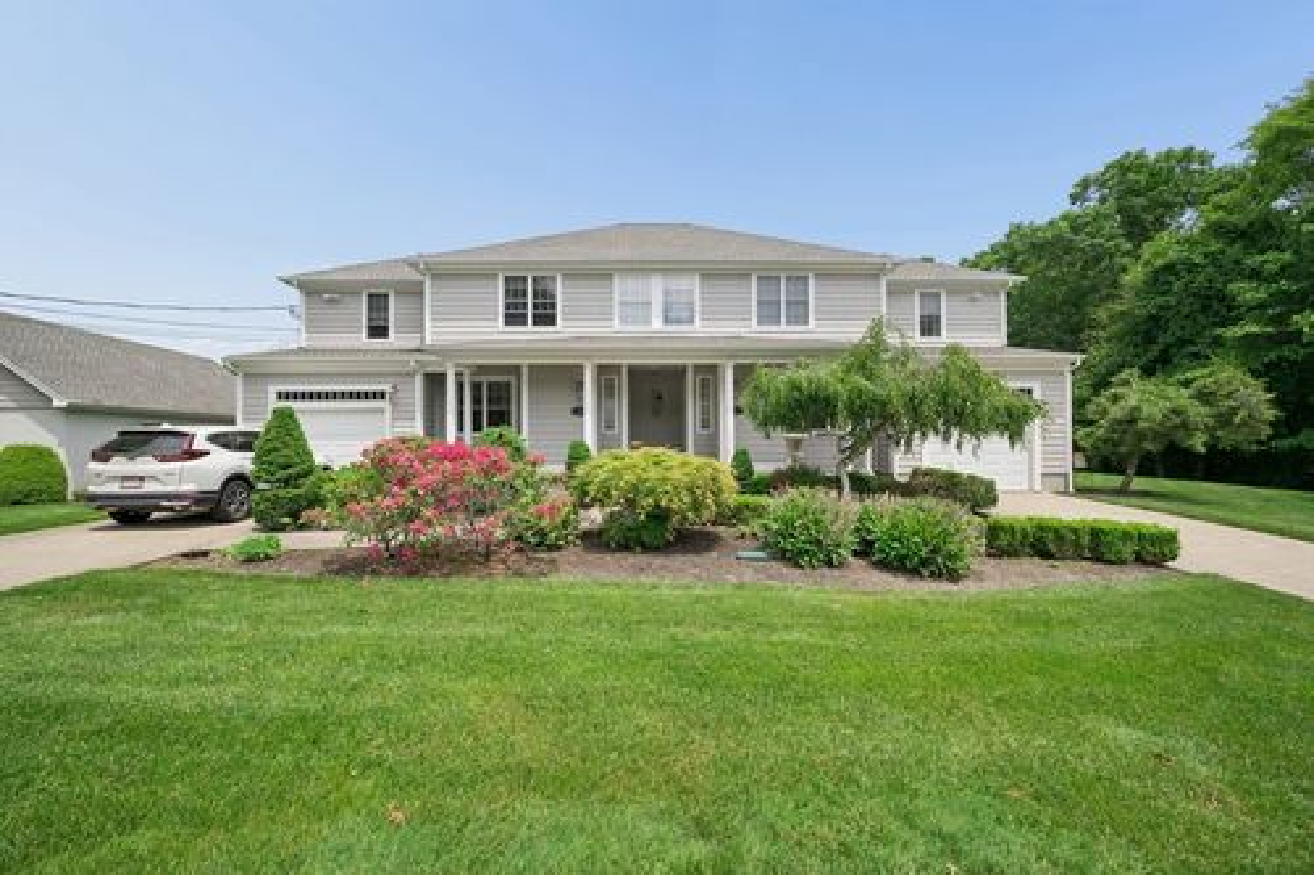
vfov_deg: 77.3
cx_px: 657
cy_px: 438
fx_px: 547
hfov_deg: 100.4
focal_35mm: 15
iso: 400
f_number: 8
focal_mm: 15
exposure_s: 1/1000
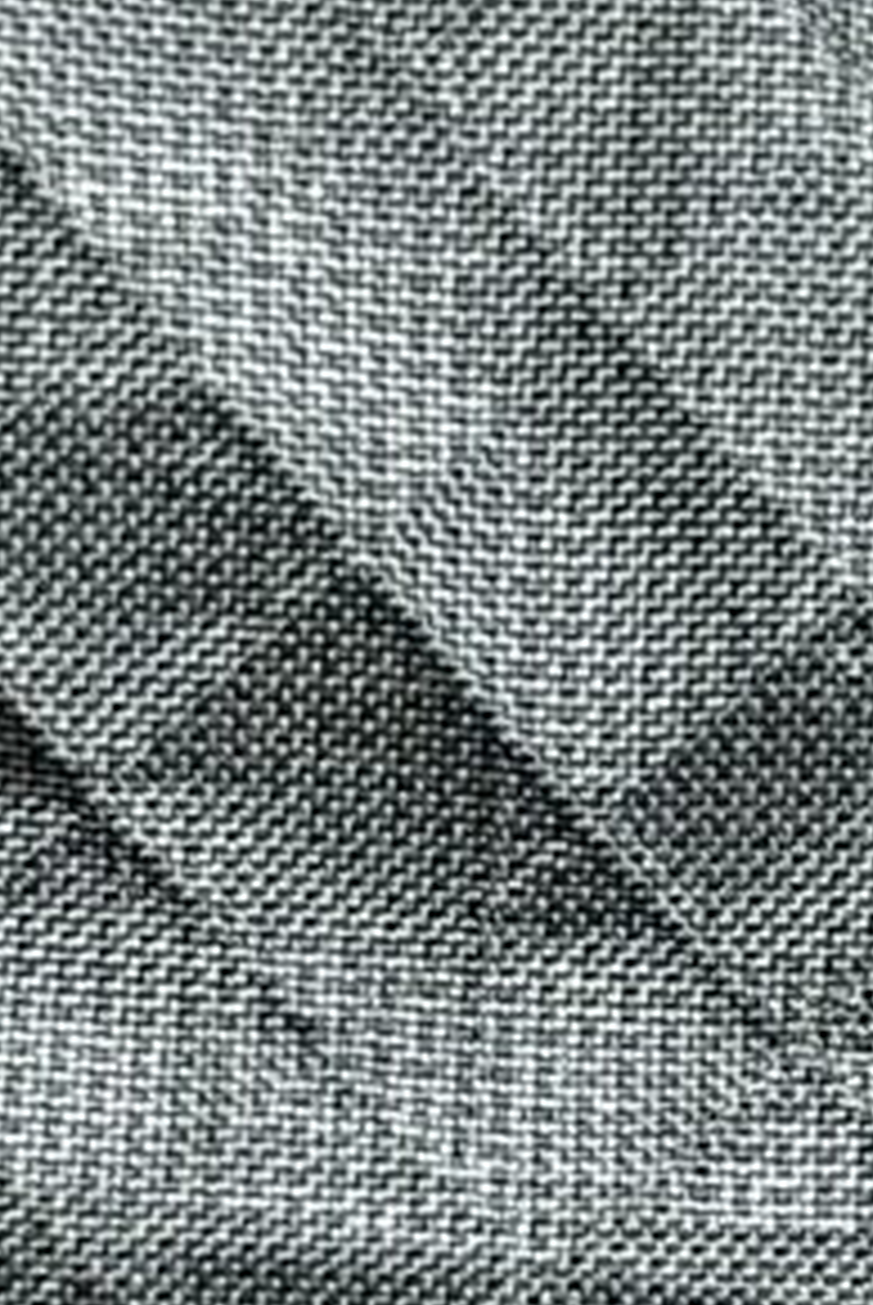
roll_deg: -1.5
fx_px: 6241
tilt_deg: -3.9
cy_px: 1737
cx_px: 459
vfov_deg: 11.6
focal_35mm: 172
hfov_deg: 8.0
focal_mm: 6.93
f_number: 1.48
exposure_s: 1/60
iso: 500
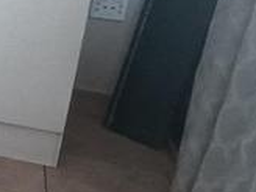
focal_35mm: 83
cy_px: -5
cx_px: -258
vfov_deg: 17.3
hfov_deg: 17.2
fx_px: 614
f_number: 2.2
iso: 754
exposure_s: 1/33.3
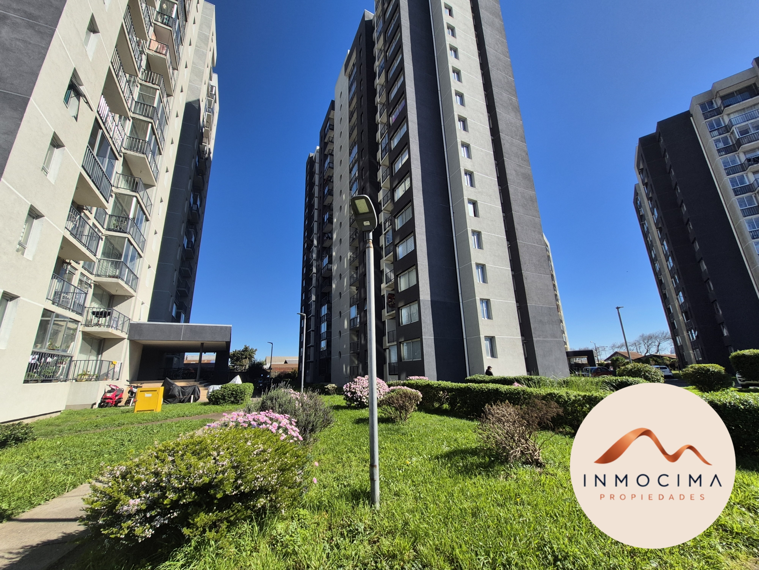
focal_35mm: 13
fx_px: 285
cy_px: 285
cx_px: 380
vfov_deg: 89.9
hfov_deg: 106.2
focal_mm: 1.74
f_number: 2.2
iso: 50
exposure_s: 1/1916
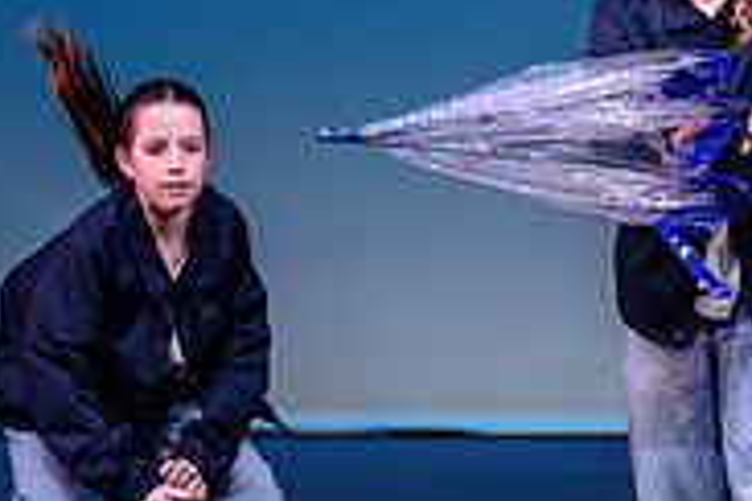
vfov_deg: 2.8
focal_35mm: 490
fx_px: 10235
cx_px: 505
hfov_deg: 4.2
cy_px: 166
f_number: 2.8
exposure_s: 1/500
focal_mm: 155
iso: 1600
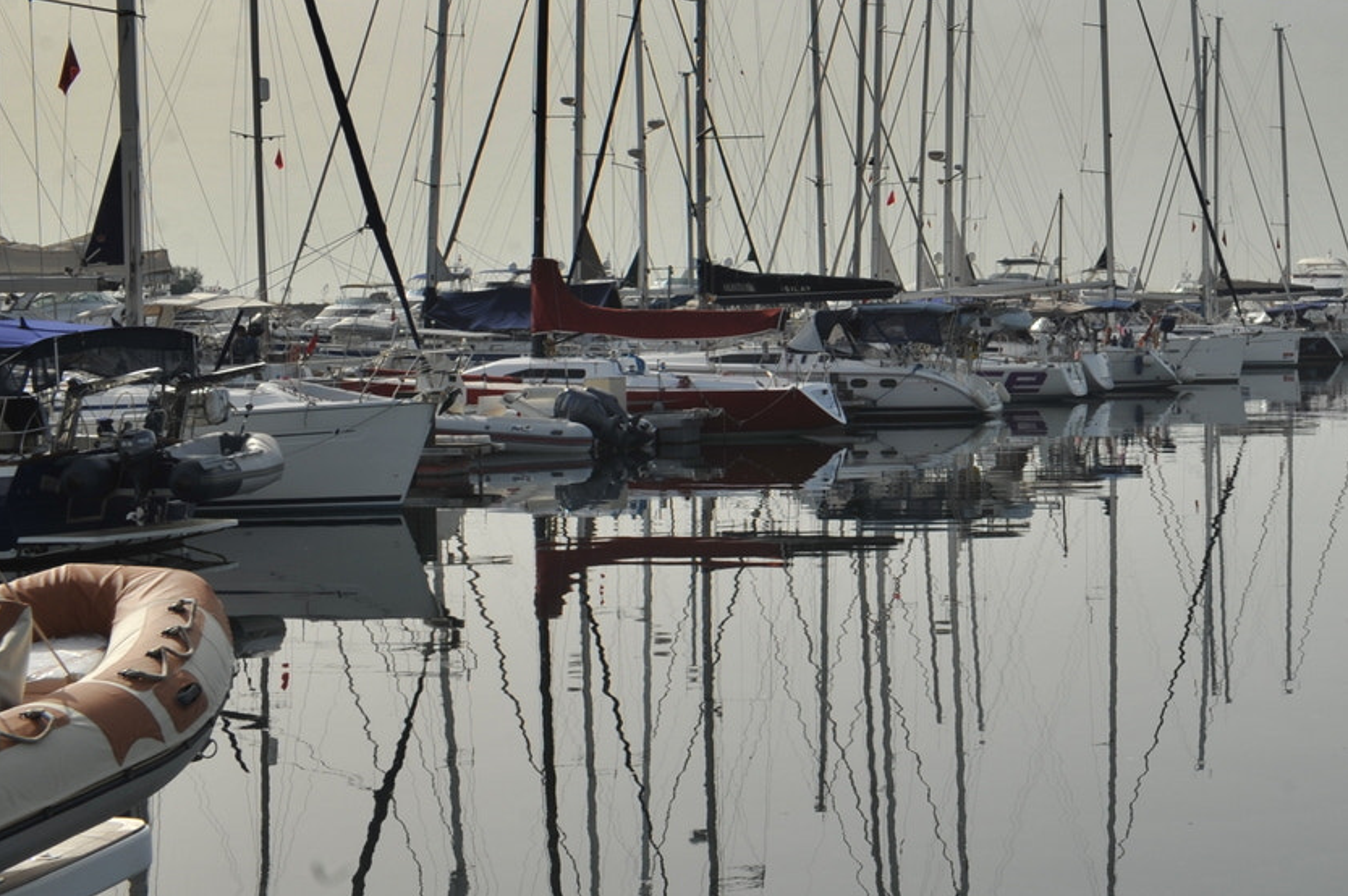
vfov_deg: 18.6
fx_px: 2731
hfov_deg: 26.5
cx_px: 1278
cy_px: 298
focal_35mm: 73
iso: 200
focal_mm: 38
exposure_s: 1/400
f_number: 10
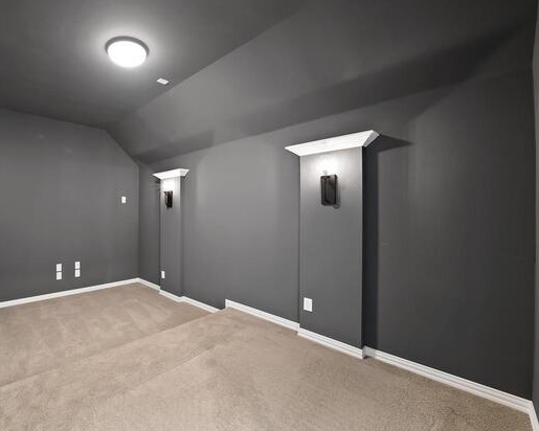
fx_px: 223
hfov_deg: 99.4
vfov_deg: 88.0
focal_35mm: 14
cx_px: 216
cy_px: 212
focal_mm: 12
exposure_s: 3.2
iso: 640
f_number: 9
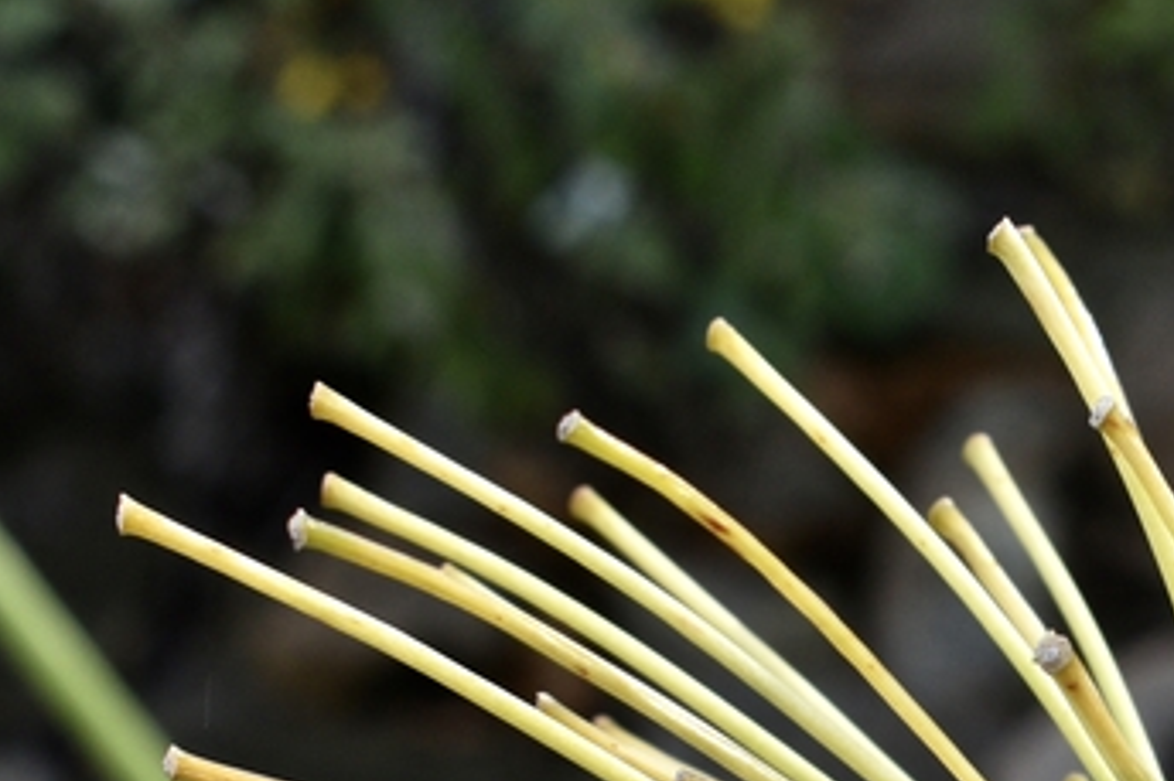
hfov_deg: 13.3
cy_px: 1158
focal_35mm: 152
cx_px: 1276
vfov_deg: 8.8
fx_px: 4954
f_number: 8
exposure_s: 1/250
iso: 320
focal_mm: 34
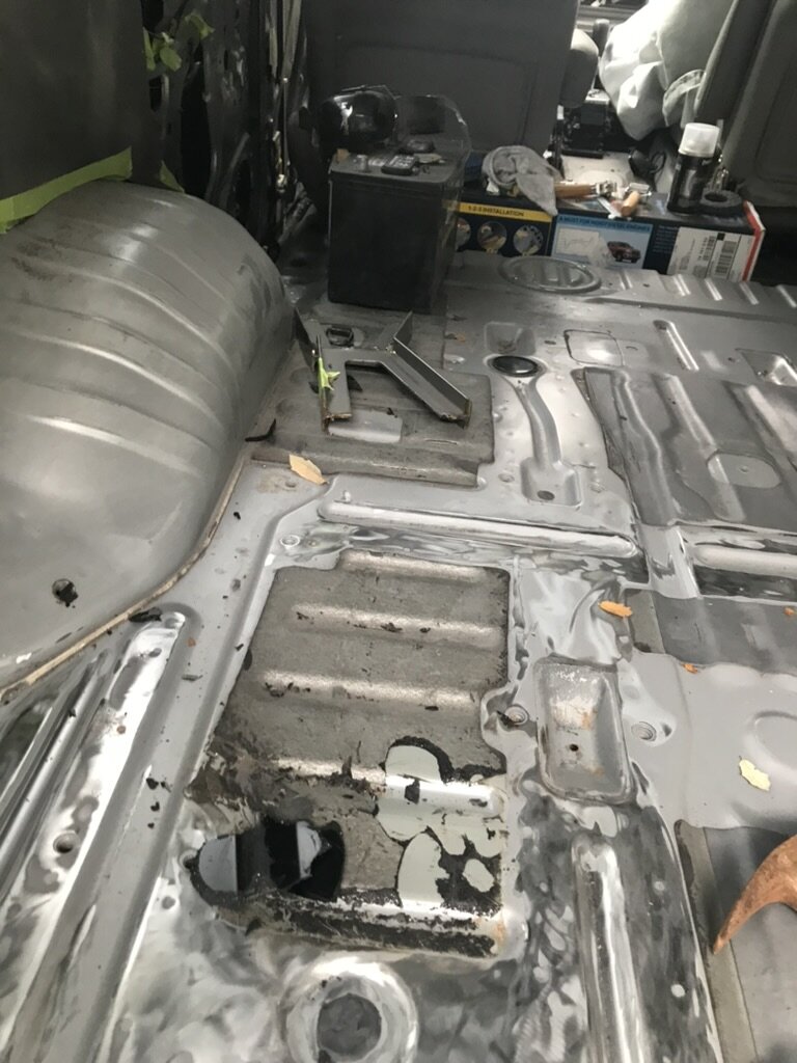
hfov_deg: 49.7
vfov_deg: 63.4
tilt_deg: -41.3
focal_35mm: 28
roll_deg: -6.7
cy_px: 532
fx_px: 860
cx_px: 398
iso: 32
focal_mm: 3.99
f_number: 1.8
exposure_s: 1/30
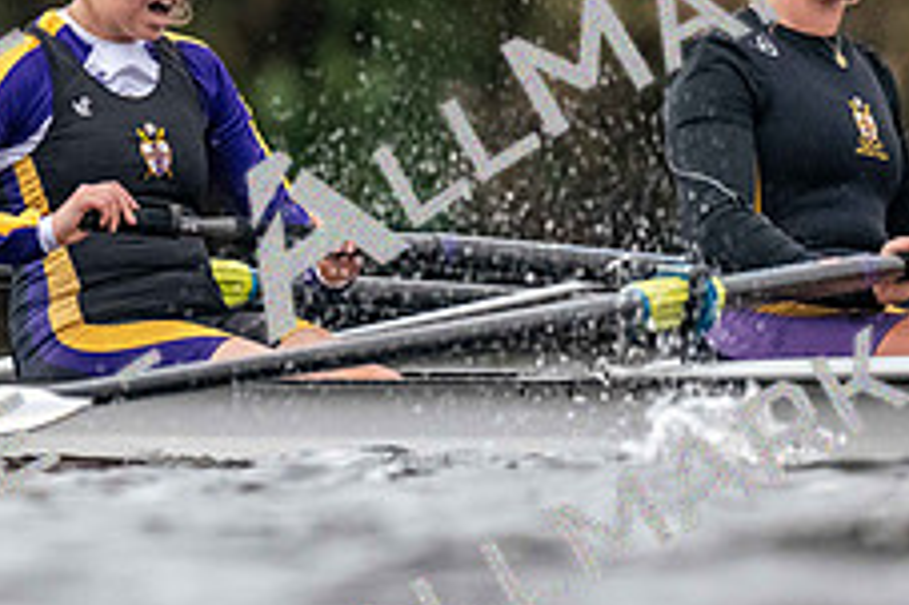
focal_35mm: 1536
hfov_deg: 1.3
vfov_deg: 0.9
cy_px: -38
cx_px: -96
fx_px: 38755
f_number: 4
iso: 4000
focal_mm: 600
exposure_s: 1/2500
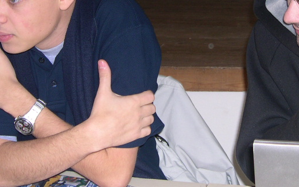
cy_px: 6
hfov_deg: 25.7
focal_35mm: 80
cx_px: 193
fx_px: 652
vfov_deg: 16.0
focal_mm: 8
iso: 100
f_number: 2.8
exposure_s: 1/60
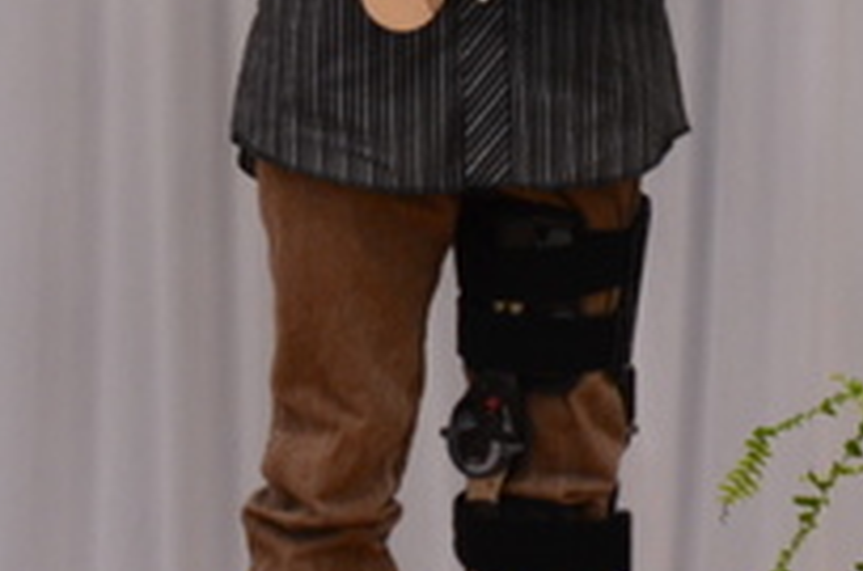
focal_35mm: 716
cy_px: -300
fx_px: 17112
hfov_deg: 2.9
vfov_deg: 1.9
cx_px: 533
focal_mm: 95
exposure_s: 1/30
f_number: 5.3
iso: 800
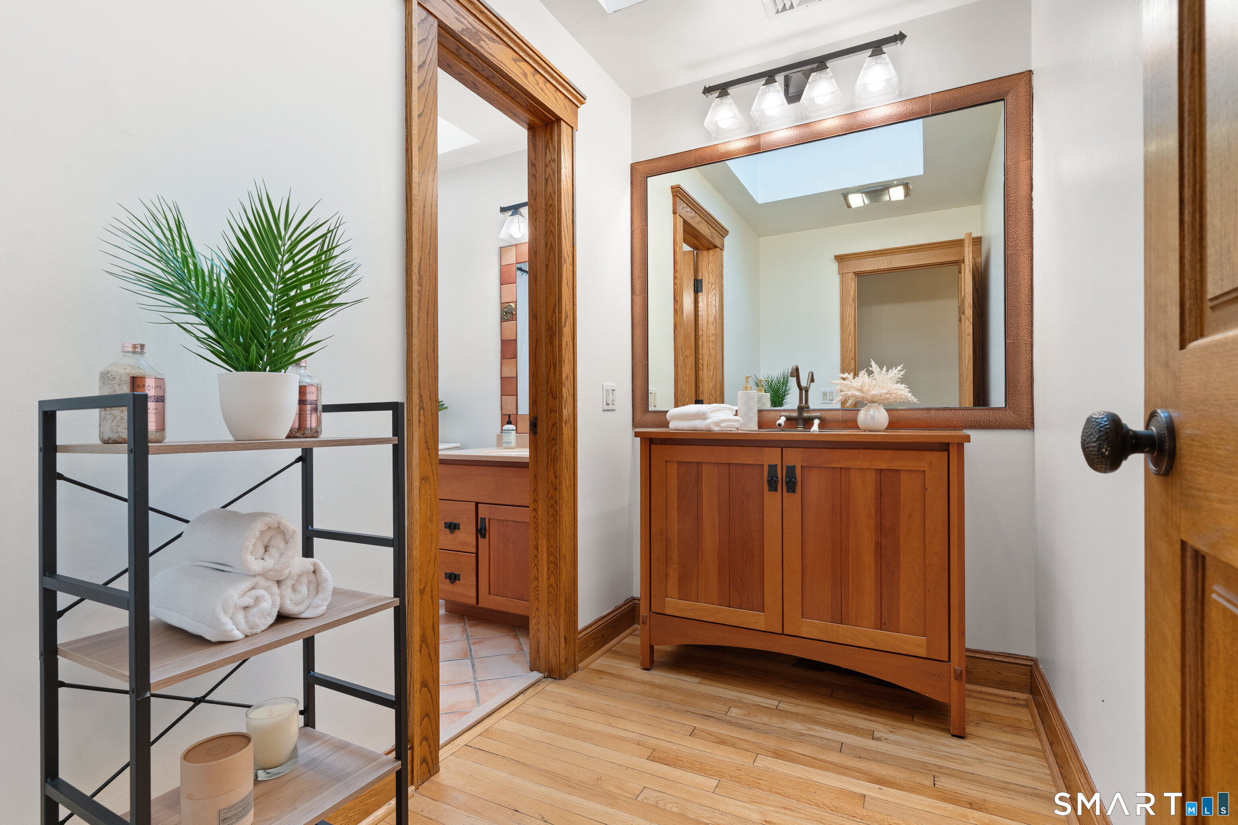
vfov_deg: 70.4
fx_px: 585
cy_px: 412
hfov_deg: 93.3
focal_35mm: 17
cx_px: 619
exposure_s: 1/4
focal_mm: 17
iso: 320
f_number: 8
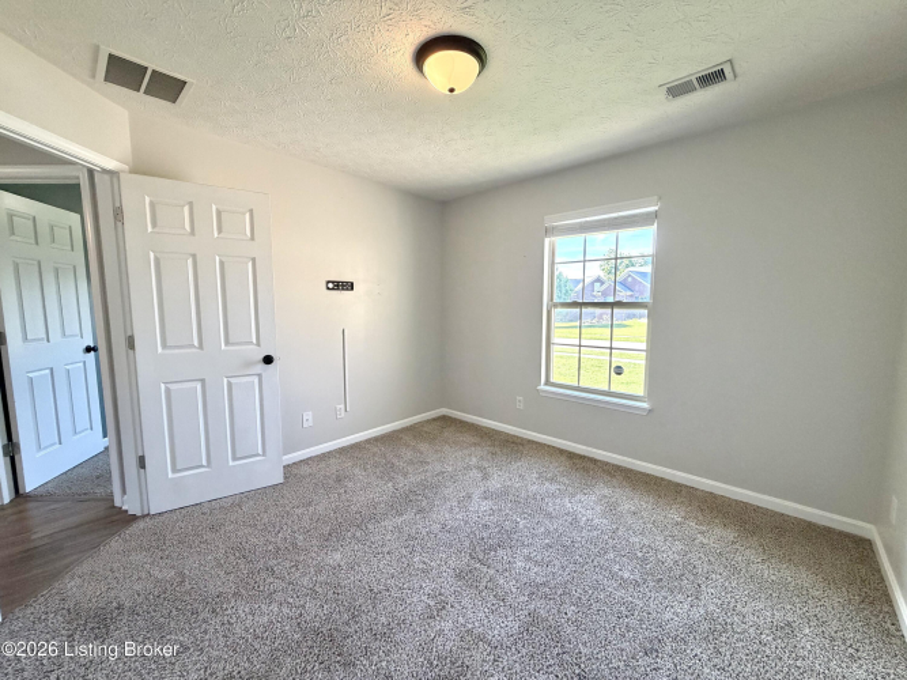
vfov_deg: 85.7
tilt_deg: -5.5
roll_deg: +0.1
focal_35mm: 14
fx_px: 367
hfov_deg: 102.1
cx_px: 454
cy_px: 340
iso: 320
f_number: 2.2
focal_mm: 2.22
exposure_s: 1/120
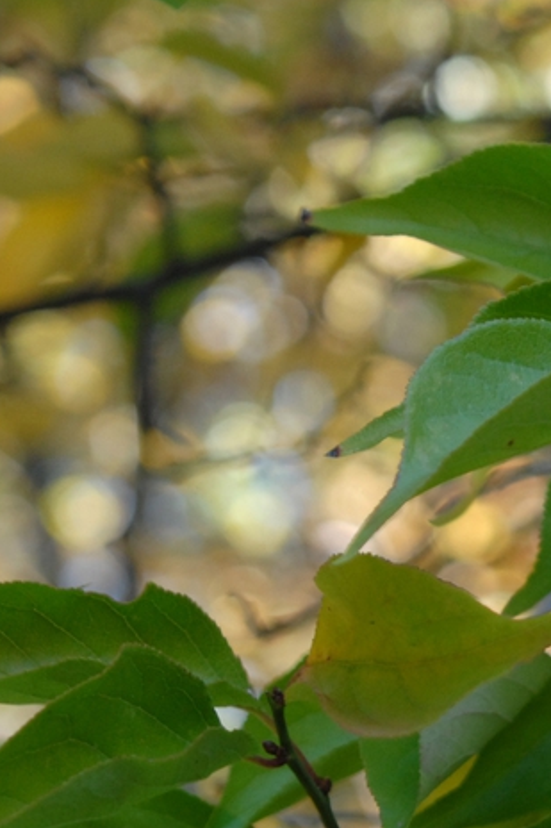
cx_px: 765
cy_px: 502
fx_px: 4572
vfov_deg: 10.3
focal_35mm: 199
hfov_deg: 6.8
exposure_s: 1/100
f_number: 5
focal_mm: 60
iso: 400
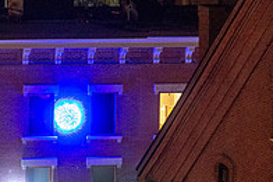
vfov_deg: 3.7
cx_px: 4
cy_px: 241
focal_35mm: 367
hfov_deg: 5.6
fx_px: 2785
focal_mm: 120
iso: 6400
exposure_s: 1/13
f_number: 4
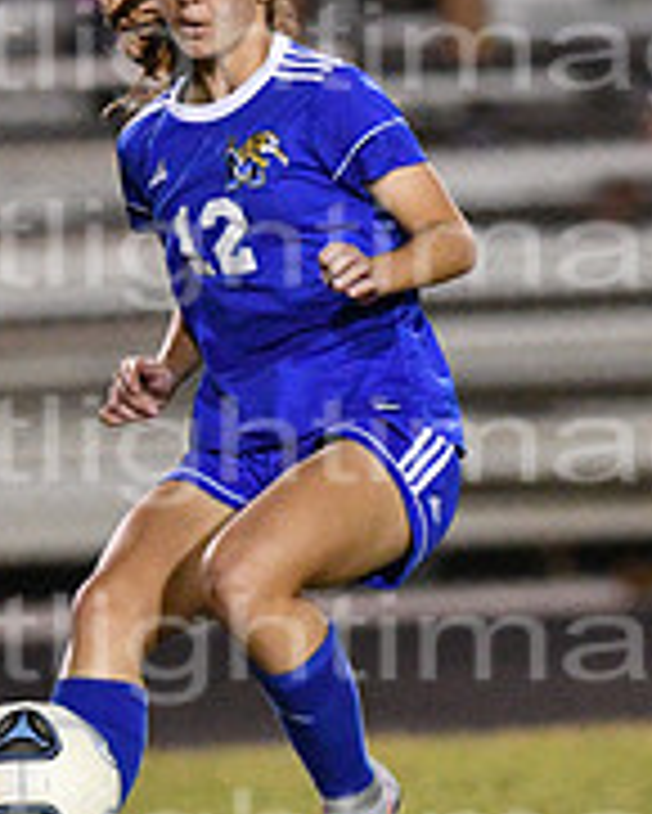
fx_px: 32536
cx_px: 301
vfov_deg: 1.4
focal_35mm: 1350
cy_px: 353
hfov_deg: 1.1
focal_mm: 300
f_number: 3.5
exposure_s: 1/640
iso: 10000
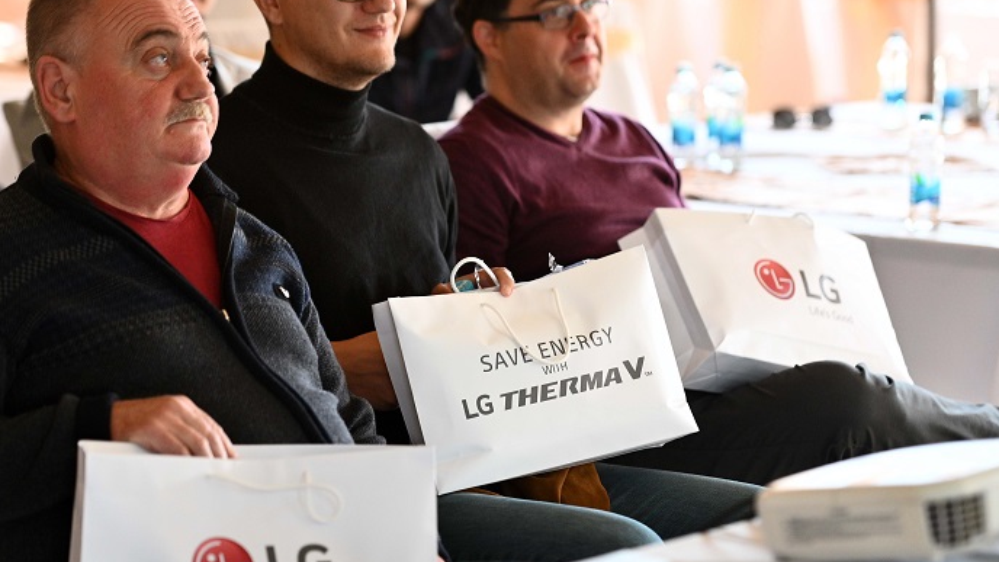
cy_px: 335
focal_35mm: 146
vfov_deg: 8.3
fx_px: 3867
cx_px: 500
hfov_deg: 14.7
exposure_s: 1/160
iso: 2000
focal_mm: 120
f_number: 2.8
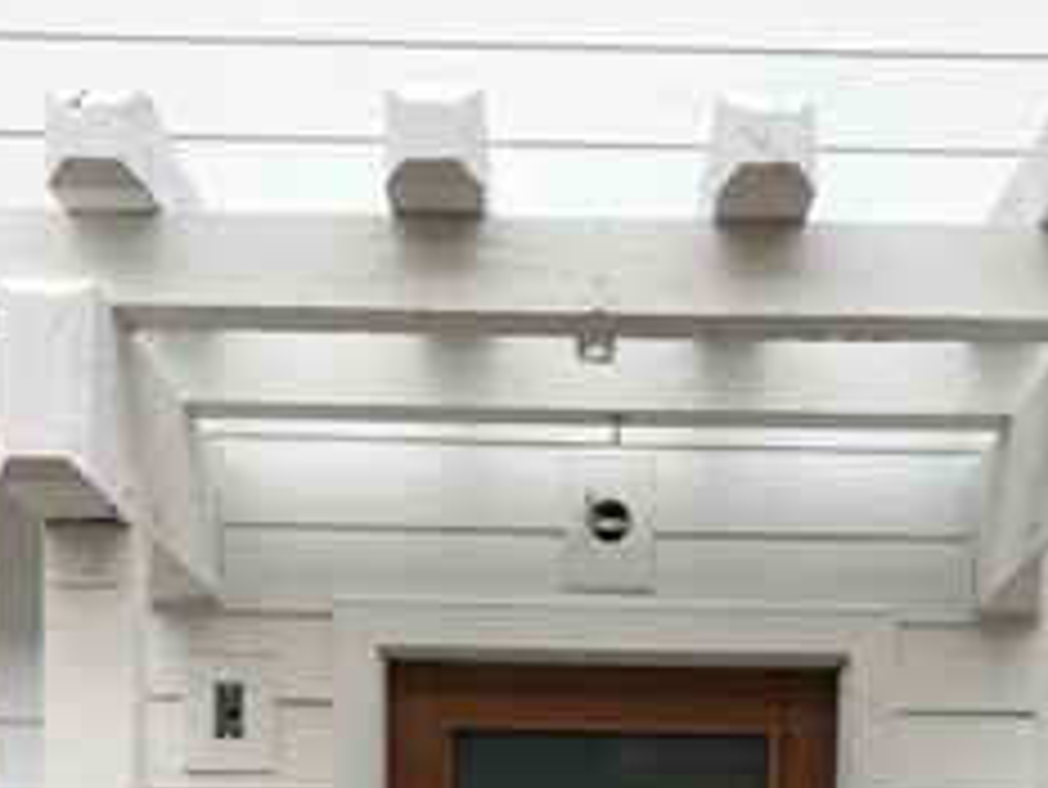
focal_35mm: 77
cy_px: 1027
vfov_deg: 17.9
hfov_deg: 25.3
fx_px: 2332
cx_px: 621
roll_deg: -1.6
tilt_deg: -2.5
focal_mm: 3.99
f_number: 1.8
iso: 20
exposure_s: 1/867
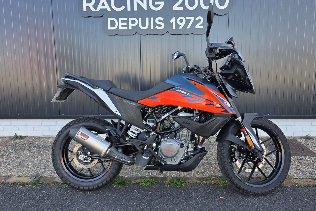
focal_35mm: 24
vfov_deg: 53.1
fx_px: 211
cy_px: 98
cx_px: 158
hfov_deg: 73.7
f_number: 1.7
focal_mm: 6.3
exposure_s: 1/359
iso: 50
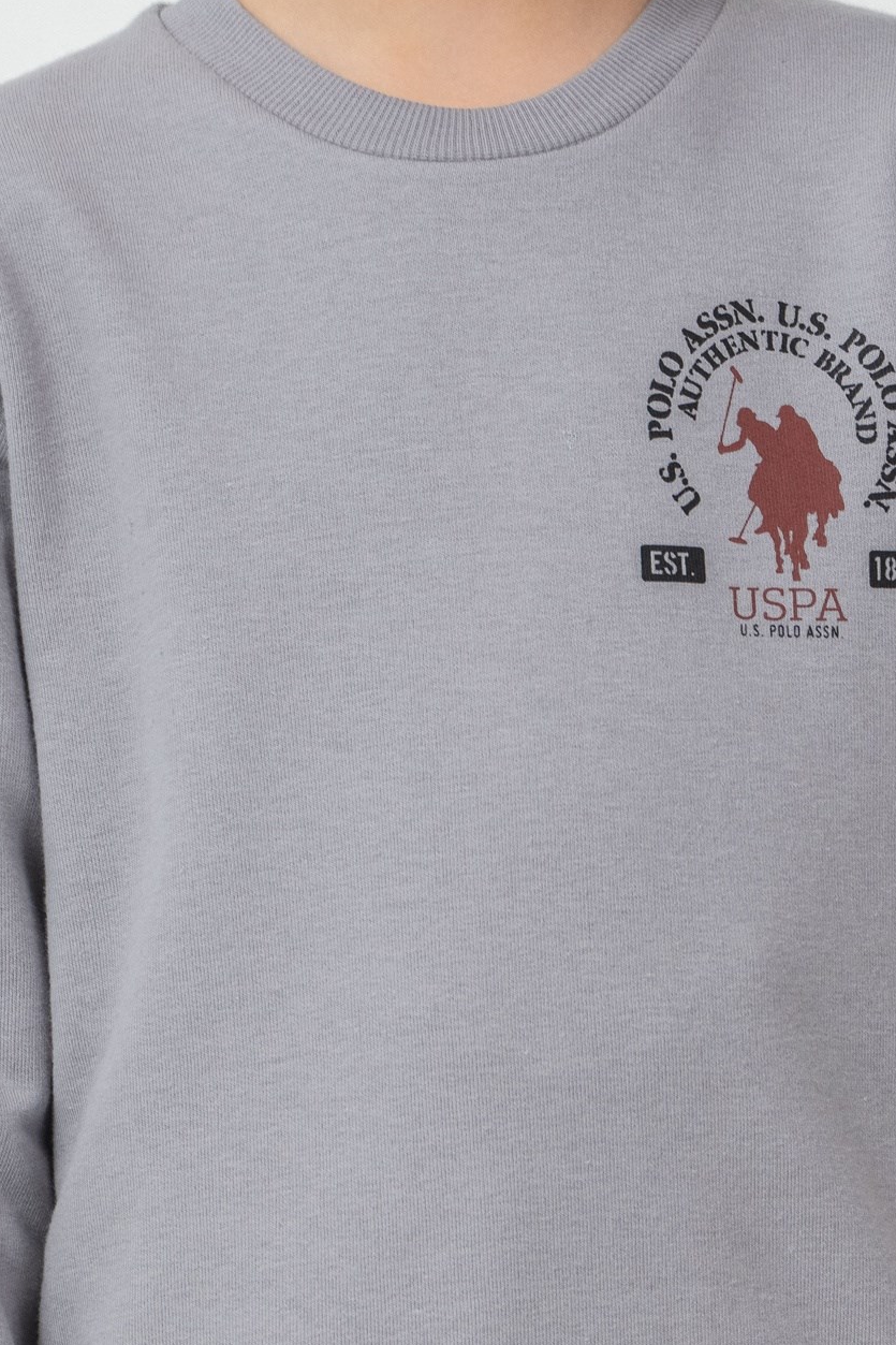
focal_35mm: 418
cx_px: 517
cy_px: 908
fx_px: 15608
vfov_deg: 4.9
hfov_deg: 3.3
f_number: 7.1
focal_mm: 194
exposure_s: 1/160
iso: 160
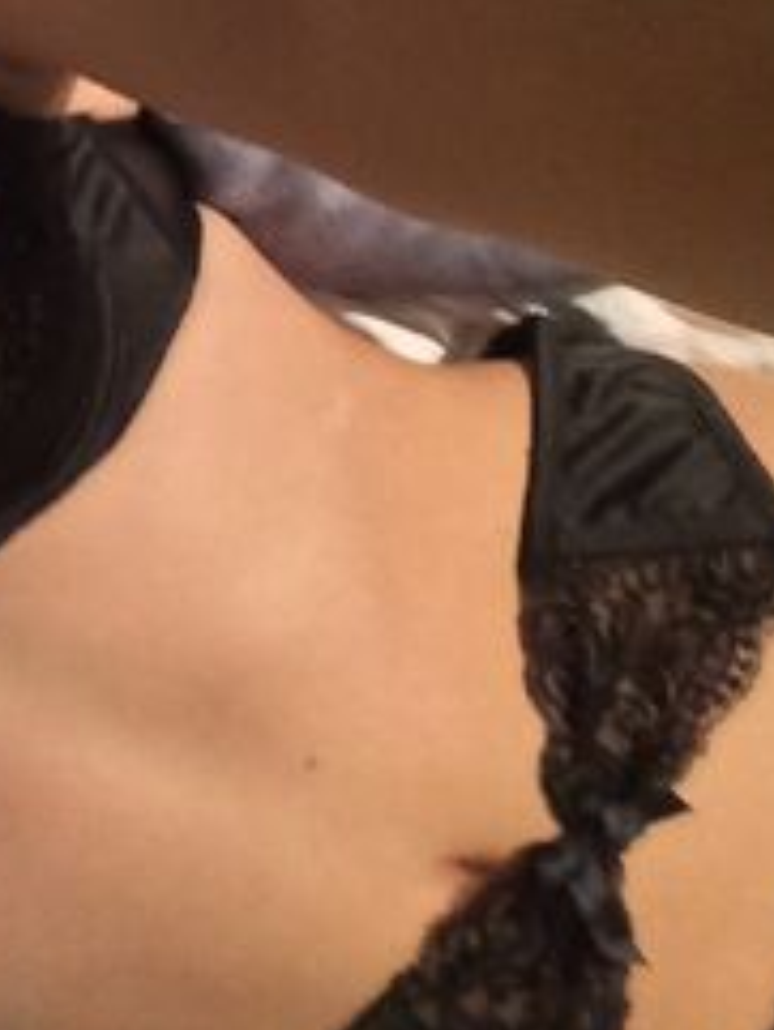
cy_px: 325
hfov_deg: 22.5
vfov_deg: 31.9
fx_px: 1787
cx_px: -156
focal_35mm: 60
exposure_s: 1/30
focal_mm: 2.15
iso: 500
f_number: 2.4
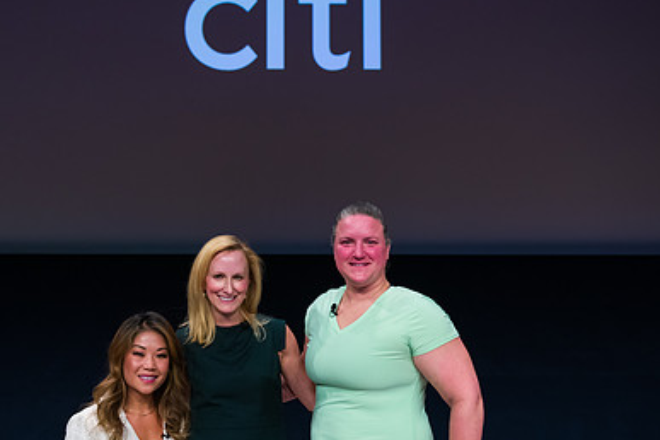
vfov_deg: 26.4
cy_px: 269
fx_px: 935
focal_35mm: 51
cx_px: 249
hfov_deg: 38.6
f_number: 4
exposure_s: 1/400
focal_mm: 34
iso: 1000
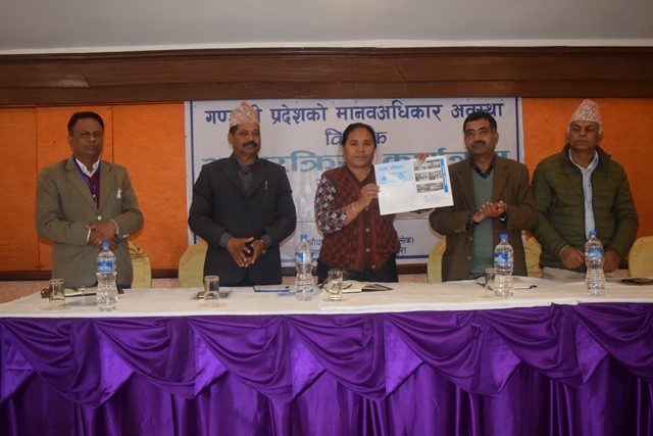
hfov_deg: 55.1
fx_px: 626
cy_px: 218
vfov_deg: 38.4
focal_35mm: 34
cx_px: 326
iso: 1100
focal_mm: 23
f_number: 3.8
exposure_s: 1/60
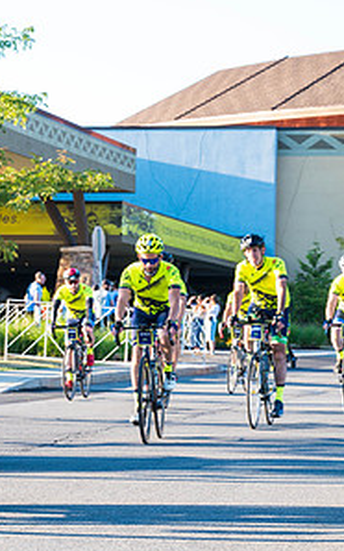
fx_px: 2087
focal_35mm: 139
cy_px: 300
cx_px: -7
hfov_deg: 9.4
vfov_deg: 15.0
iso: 400
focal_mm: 70
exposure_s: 1/250
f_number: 5.6
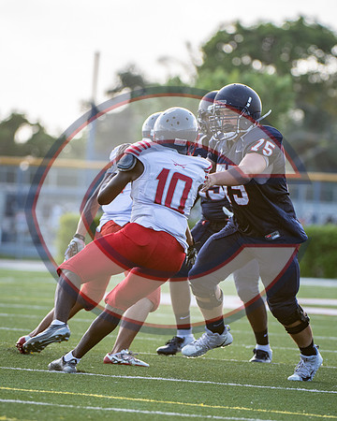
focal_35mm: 381
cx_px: 148
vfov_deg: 5.1
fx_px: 4751
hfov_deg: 4.1
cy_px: 210
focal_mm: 240
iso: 250
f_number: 4
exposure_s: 1/1000
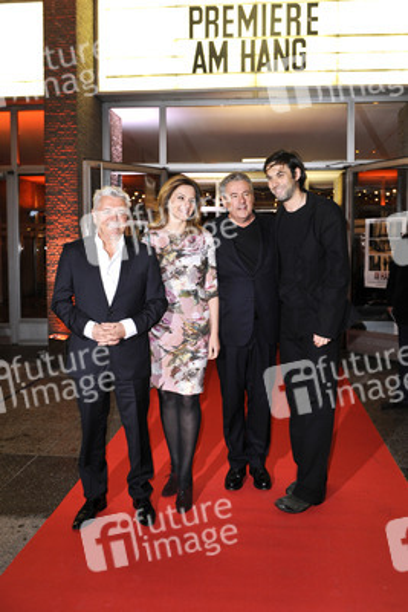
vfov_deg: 63.6
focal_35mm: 29
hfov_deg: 45.0
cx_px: 204
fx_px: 493
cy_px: 306
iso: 1000
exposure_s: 1/30
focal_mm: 29
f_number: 5.6
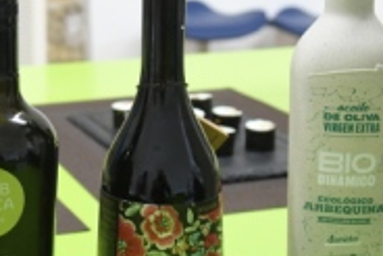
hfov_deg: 21.1
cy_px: 101
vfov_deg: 14.4
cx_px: 50
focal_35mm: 95
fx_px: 1011
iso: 1250
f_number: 4
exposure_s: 1/60
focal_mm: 26
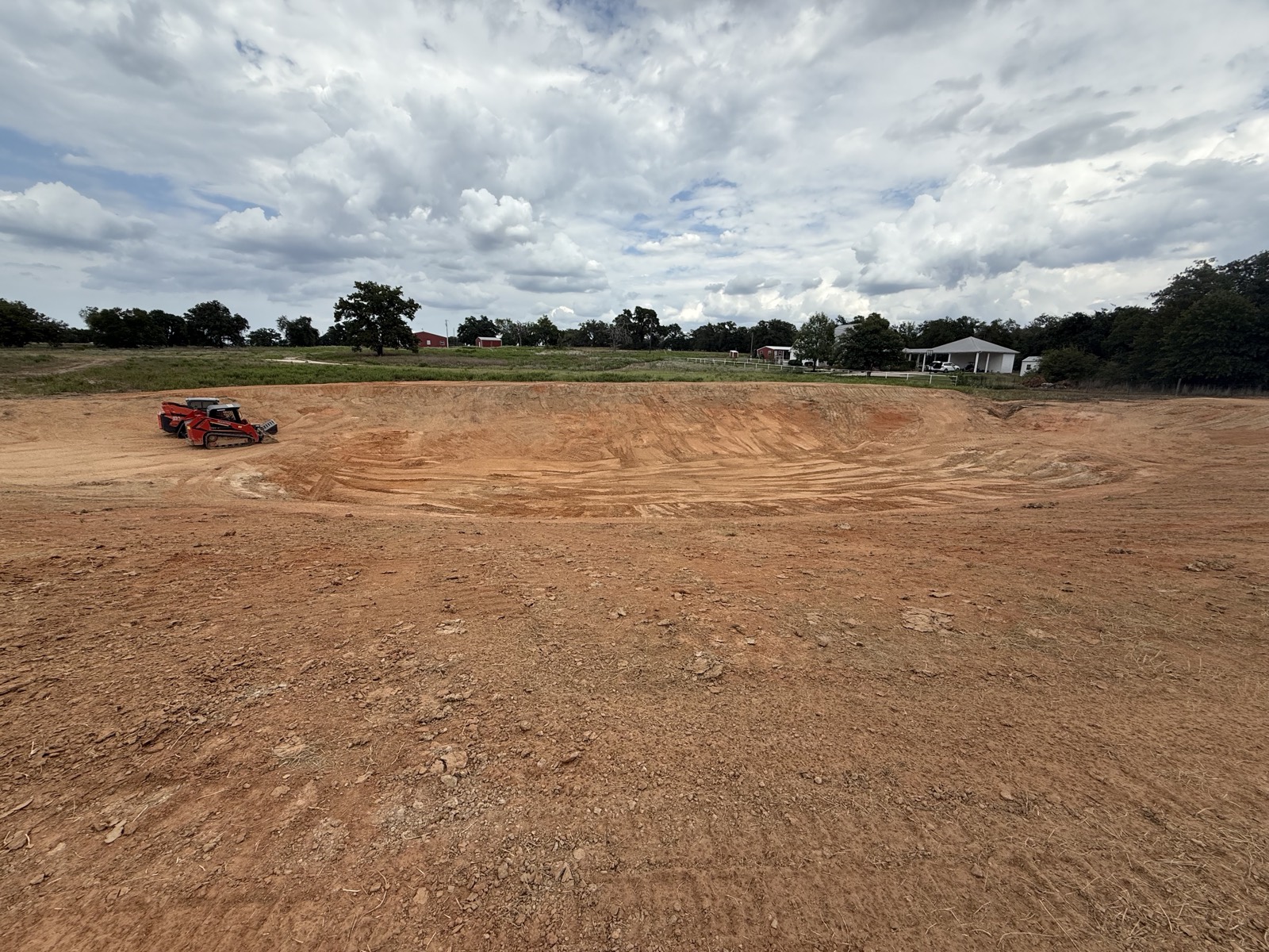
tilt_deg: -11.9
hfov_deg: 102.1
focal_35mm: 14
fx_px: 513
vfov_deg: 85.7
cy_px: 476
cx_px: 634
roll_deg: -1.8
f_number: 2.2
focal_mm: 2.22
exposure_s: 1/1613
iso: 50
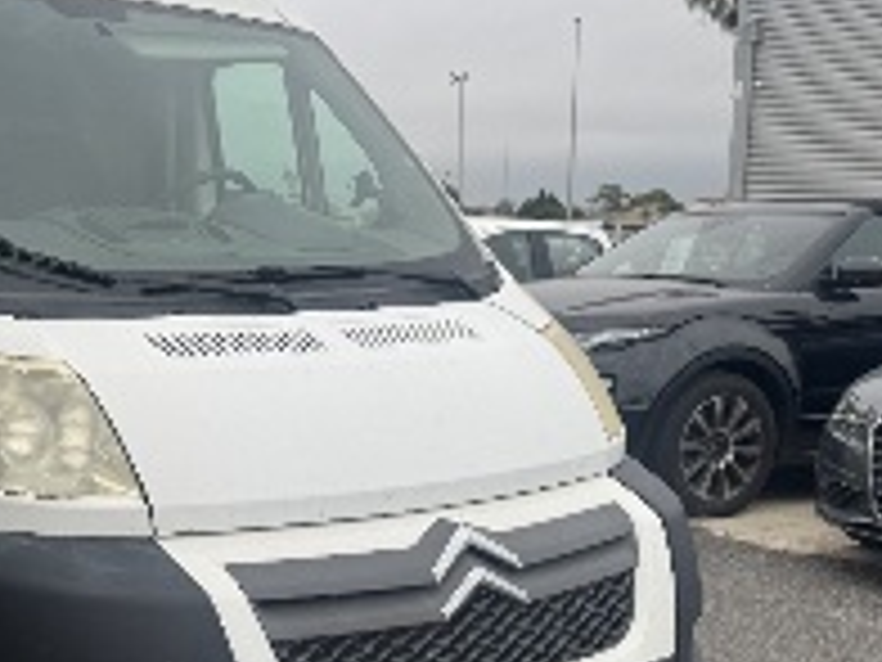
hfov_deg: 34.4
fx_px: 1299
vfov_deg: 28.4
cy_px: 428
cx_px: 18
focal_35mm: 51
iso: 80
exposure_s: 1/925
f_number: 1.78
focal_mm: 6.76
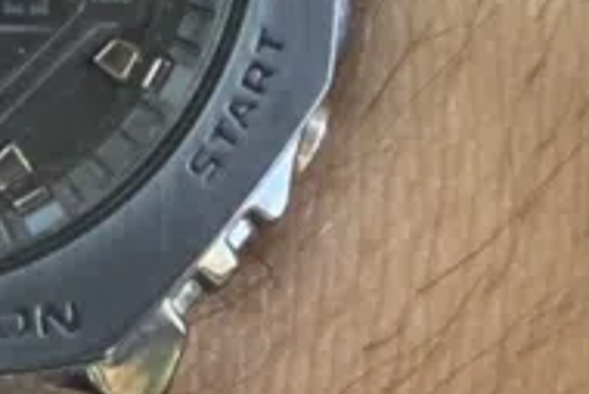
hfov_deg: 21.0
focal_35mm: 84
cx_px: -260
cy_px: 264
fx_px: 1375
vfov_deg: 16.3
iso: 320
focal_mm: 2.22
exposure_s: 1/121
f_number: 2.2
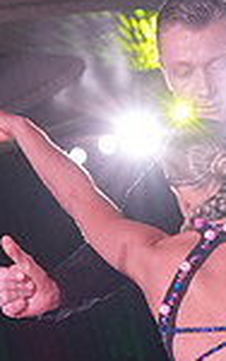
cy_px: 450
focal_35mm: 264
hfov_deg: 5.0
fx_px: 2597
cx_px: 266
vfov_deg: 7.9
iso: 1600
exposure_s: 1/200
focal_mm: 67
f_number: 5
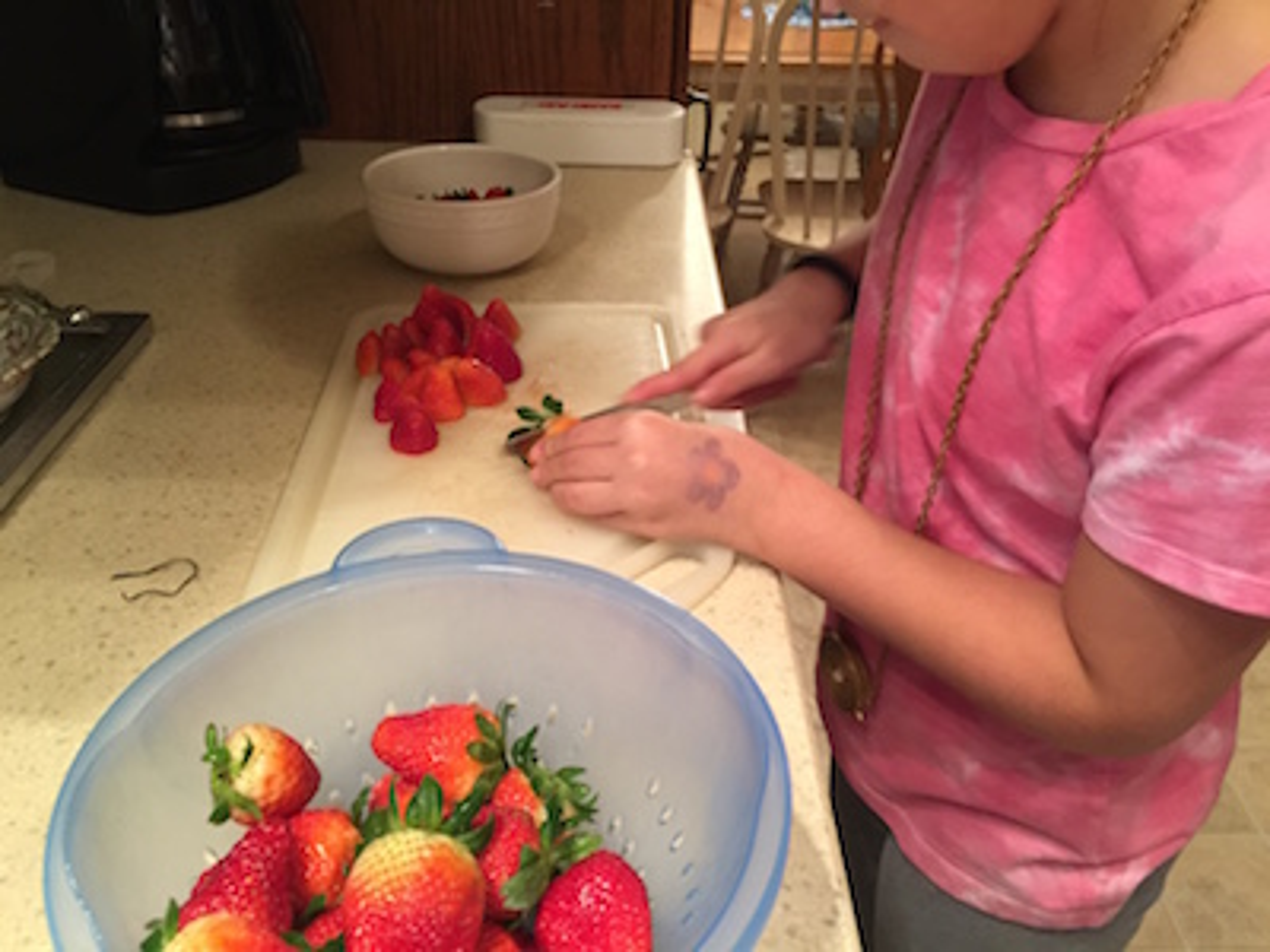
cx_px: 635
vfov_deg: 48.2
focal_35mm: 29
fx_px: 1064
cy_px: 476
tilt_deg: -31.8
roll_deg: -1.8
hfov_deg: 61.7
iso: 125
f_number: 2.2
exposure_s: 1/8
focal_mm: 4.15
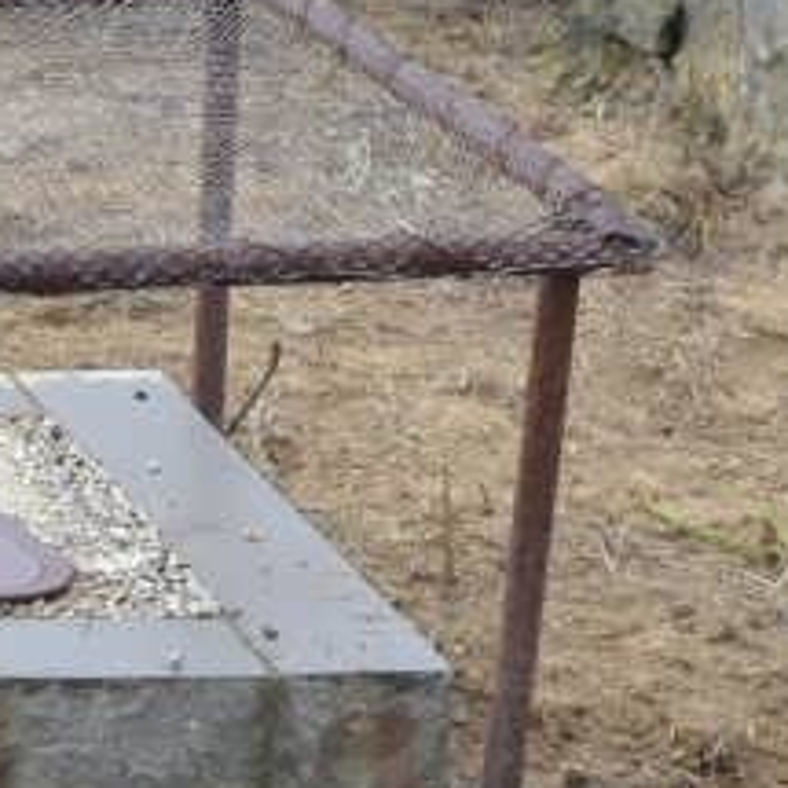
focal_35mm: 185
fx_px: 4765
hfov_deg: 8.9
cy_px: 768
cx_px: -836
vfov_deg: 9.4
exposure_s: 1/125
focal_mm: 26
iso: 280
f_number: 5.6
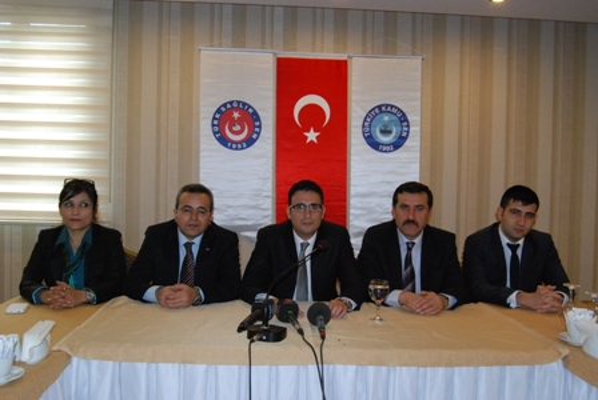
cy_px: 200
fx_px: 574
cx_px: 299
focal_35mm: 34
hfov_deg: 55.0
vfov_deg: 38.5
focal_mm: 23
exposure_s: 1/60
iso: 1600
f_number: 5.6
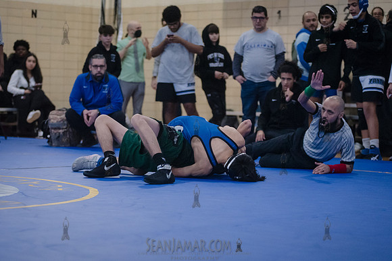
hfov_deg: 19.7
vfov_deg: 13.2
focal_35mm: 103
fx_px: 1126
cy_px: 147
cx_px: 172
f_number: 3.2
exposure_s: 1/400
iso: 6400
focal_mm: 92
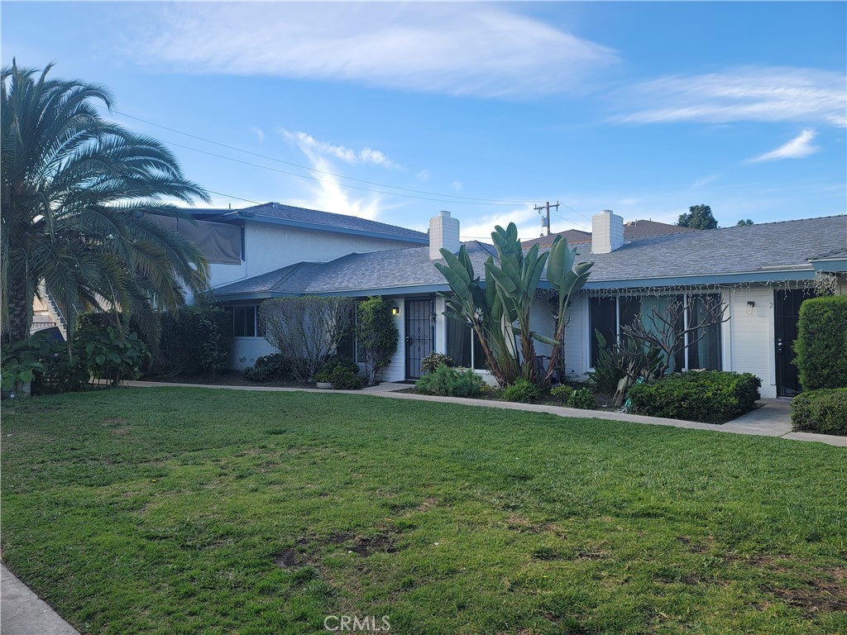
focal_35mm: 25
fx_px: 612
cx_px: 424
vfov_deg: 54.9
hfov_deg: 69.4
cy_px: 318
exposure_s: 1/354
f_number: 1.8
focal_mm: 7
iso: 20
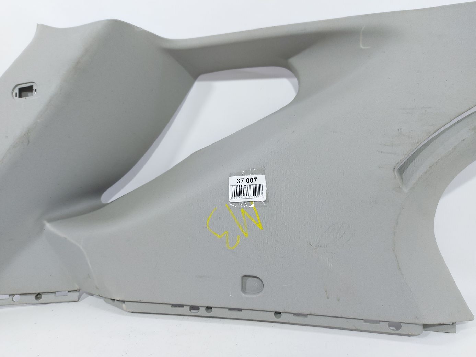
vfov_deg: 56.8
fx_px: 330
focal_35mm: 24
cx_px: 238
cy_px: 178
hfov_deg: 71.6
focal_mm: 5.23
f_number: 1.8
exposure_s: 1/50
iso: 64
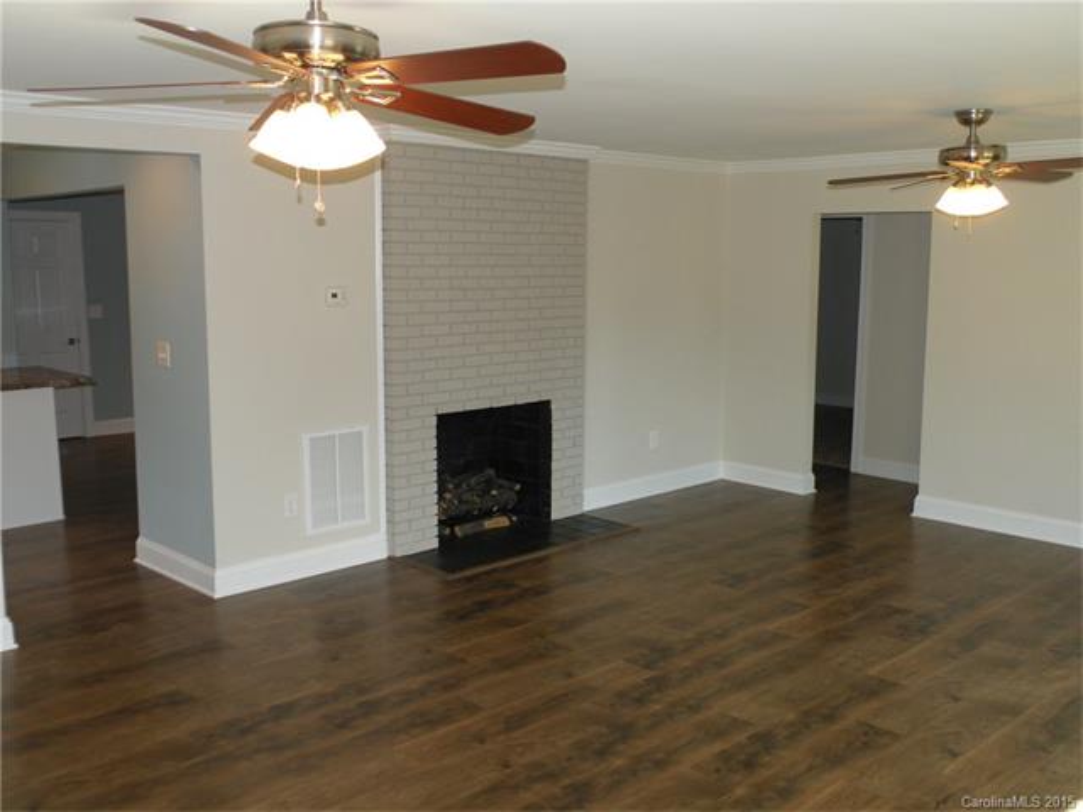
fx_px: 1032
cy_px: 406
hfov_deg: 55.4
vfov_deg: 42.9
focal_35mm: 33
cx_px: 542
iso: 96
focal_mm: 5.8
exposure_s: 1/57
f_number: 3.2
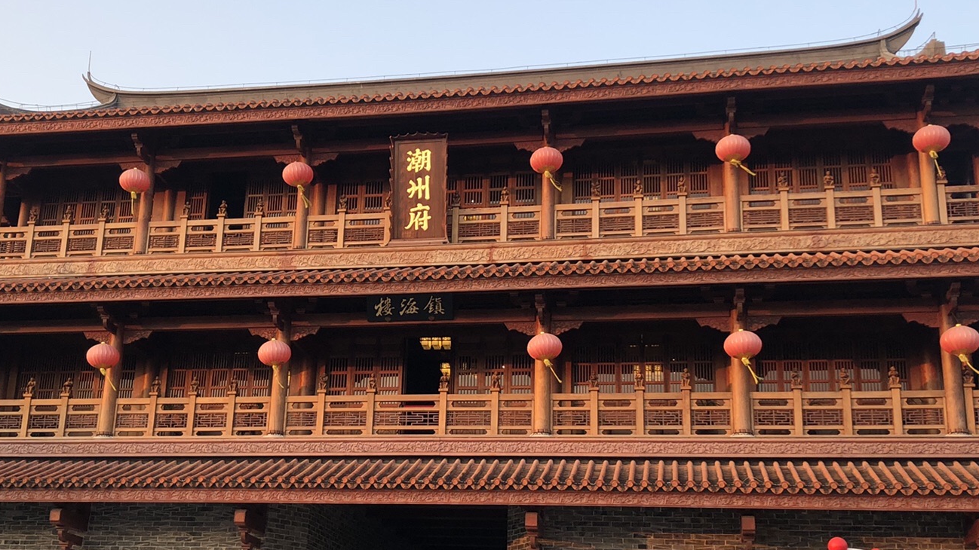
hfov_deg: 43.6
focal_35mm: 47
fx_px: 1220
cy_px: 334
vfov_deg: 25.4
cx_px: 408
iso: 20
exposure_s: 1/150
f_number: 1.8
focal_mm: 3.99
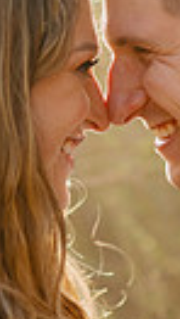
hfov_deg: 4.0
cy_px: 295
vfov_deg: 7.0
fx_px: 2580
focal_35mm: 305
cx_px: 103
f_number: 2
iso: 100
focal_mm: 85
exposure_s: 1/1250
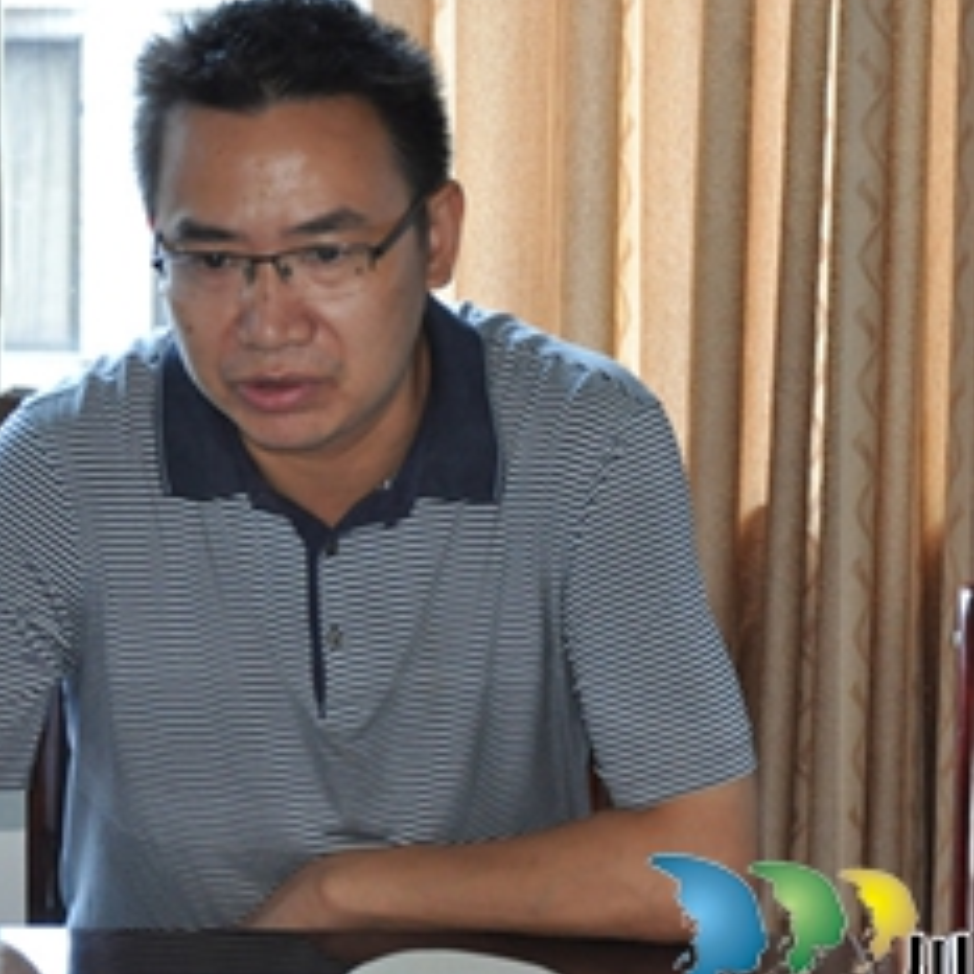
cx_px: 355
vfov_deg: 14.2
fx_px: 3913
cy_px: 493
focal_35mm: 123
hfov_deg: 14.2
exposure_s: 1/125
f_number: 4.8
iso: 800
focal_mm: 45
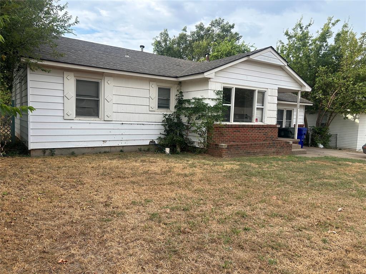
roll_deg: -1.0
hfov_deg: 67.3
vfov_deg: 53.1
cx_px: 183
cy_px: 137
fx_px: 275
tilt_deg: -5.0
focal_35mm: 26
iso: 50
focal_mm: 5.7
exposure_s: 1/808
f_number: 1.5
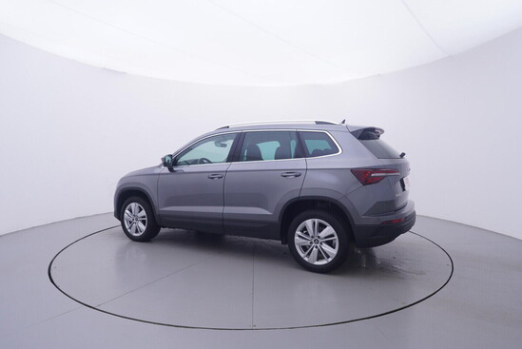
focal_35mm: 22
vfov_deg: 56.2
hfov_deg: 77.3
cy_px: 174
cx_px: 261
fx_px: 326
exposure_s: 1/80
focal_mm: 15
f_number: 5
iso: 200
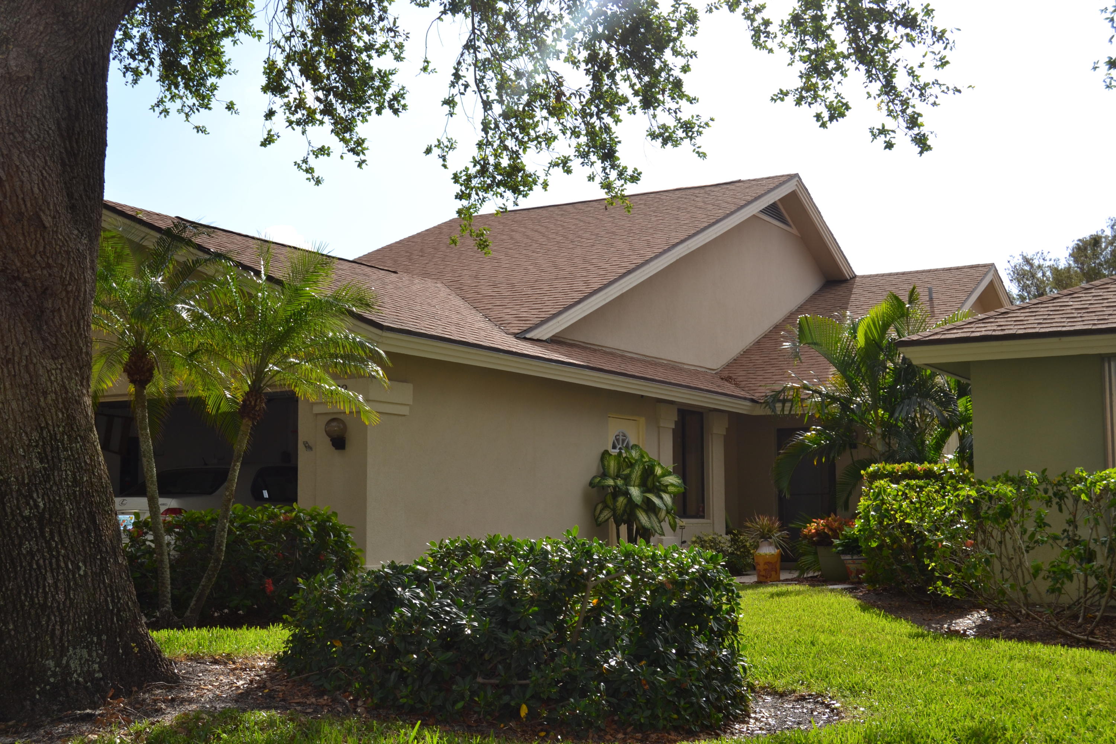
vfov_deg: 28.9
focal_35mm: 46
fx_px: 1441
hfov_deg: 42.3
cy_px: 372
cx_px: 558
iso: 100
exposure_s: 1/200
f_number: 9
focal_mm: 31
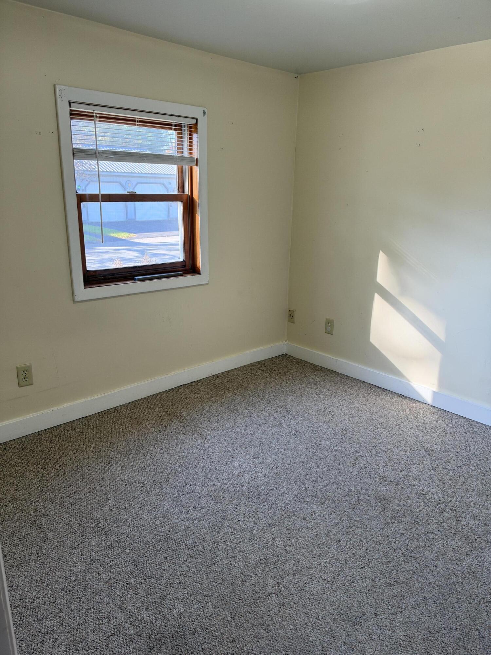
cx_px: 246
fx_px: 454
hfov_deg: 56.8
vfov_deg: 71.6
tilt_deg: -15.3
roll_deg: -1.3
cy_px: 328
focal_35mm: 24
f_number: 1.8
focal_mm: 6.93
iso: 200
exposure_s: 1/120
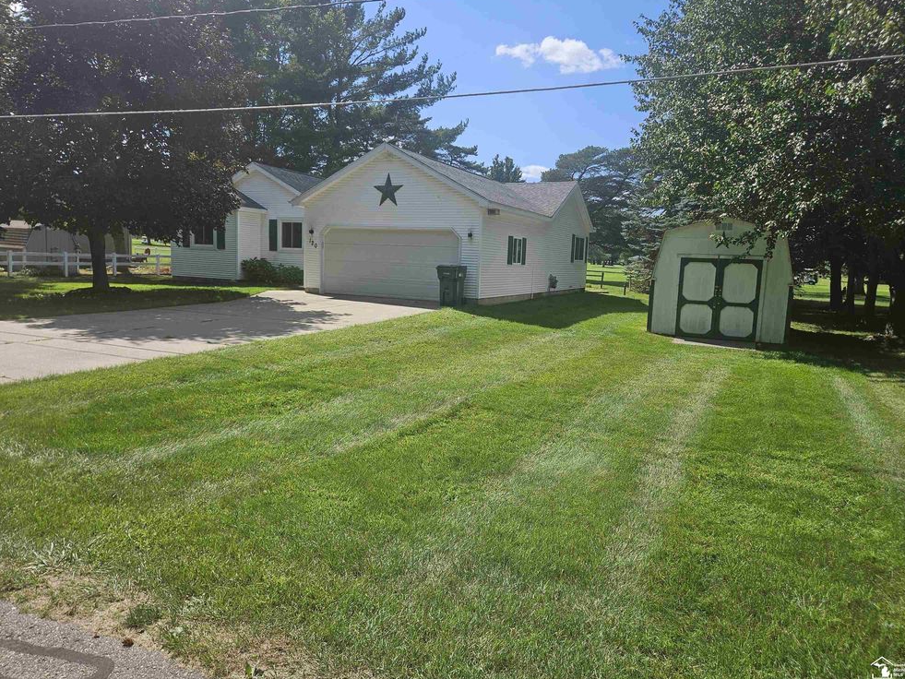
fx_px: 628
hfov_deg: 71.6
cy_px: 329
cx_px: 457
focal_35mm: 24
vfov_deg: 56.8
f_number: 1.8
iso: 25
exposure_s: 1/1957
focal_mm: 5.4
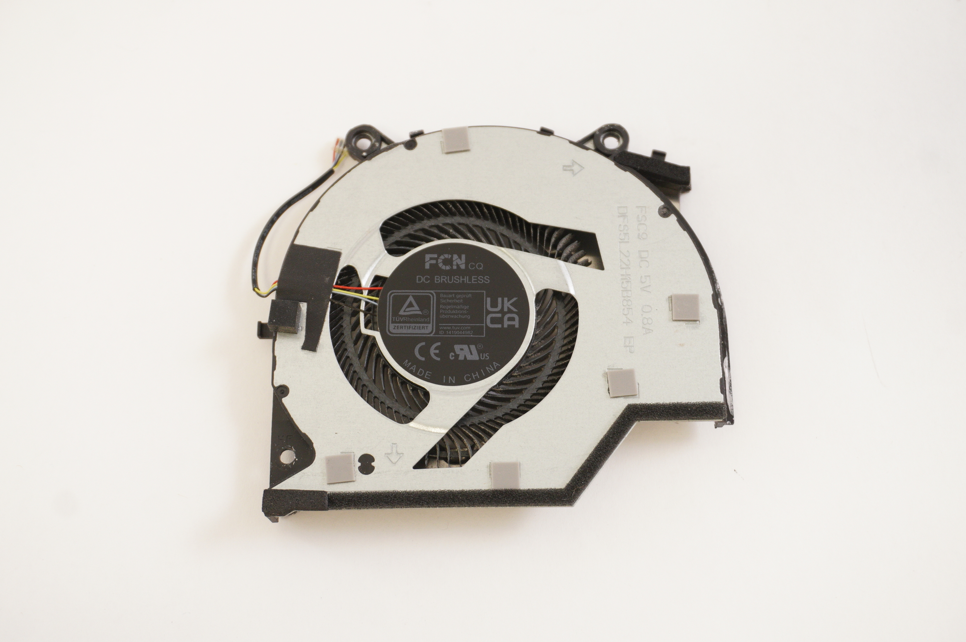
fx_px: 1367
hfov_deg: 38.9
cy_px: 321
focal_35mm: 51
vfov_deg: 26.4
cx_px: 483
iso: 800
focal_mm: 34
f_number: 5.6
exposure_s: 1/30
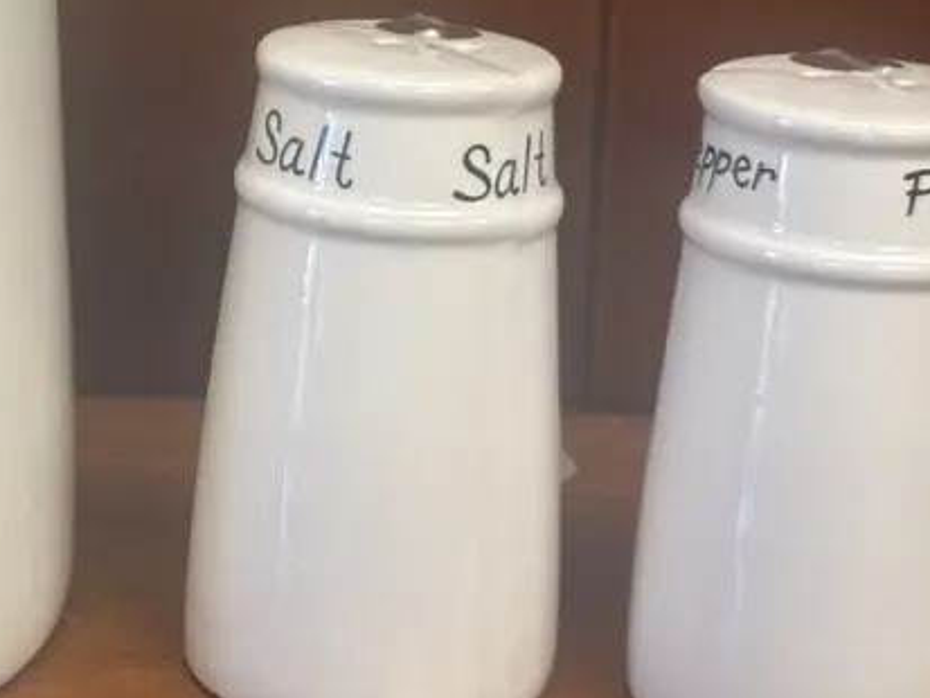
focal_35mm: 119
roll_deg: -0.7
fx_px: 3198
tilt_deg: -10.0
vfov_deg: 12.3
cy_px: -56
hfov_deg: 16.2
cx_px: 0
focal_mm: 6.86
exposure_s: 1/50
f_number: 1.78
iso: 64
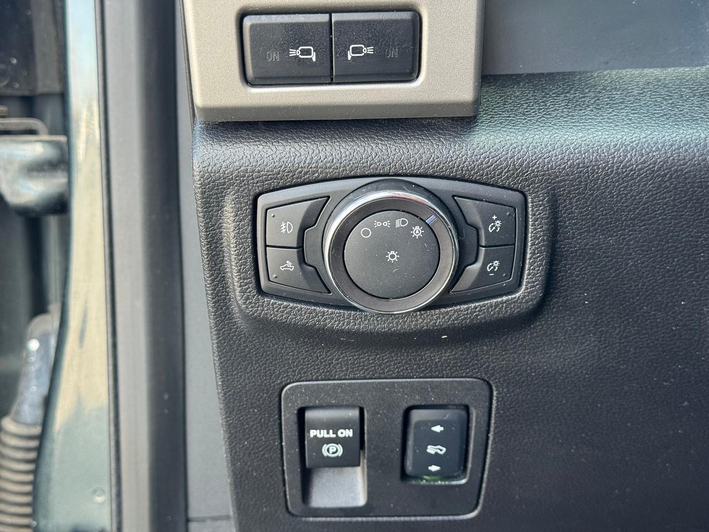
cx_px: 354
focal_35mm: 48
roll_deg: +0.0
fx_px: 983
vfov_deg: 30.3
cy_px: 266
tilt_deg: -11.6
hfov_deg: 39.7
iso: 100
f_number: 1.78
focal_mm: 6.76
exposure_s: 1/101
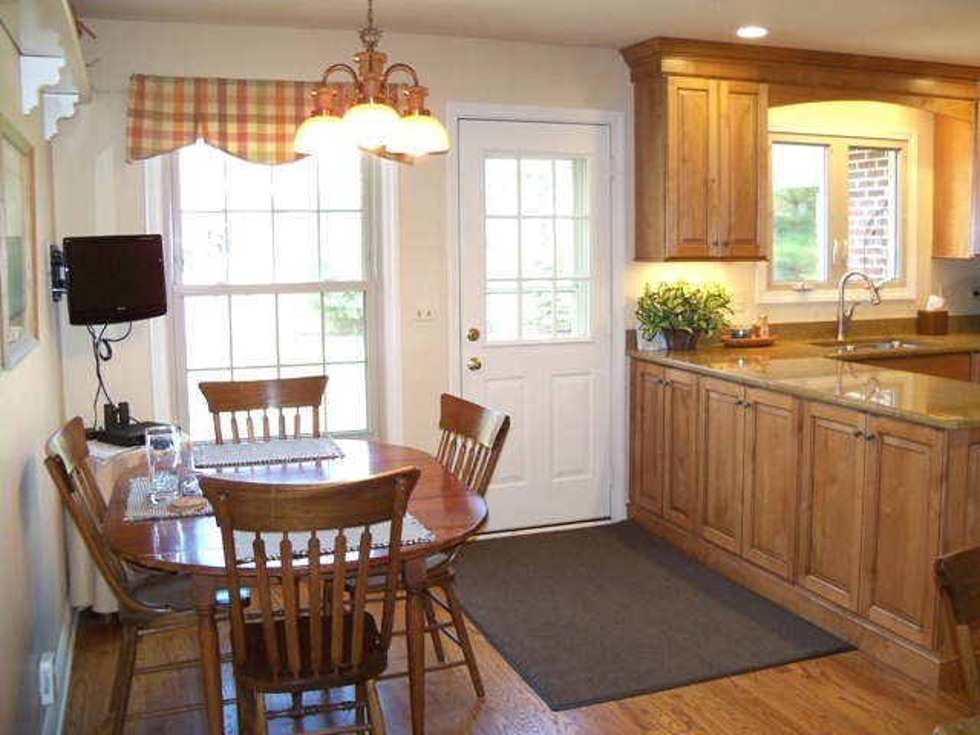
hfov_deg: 52.6
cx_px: 490
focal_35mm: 35
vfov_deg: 40.7
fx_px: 991
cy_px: 368
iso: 200
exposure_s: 1/30
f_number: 3.5
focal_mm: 6.2
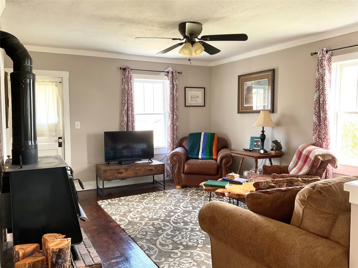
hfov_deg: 61.7
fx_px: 300
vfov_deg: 48.2
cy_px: 134
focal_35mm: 29
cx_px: 179
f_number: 1.8
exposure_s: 1/60
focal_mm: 3
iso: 100
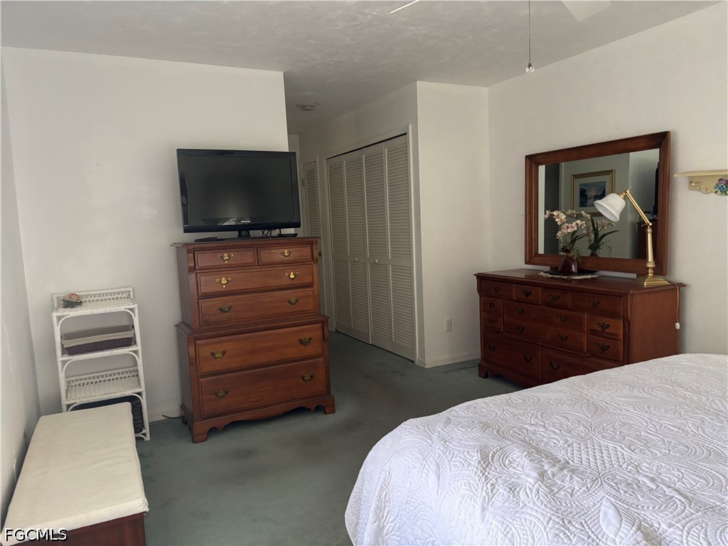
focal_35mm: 26
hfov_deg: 67.3
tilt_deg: -5.5
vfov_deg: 53.1
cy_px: 273
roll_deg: +2.9
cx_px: 364
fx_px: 547
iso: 320
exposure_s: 1/60
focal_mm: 5.96
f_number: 1.6
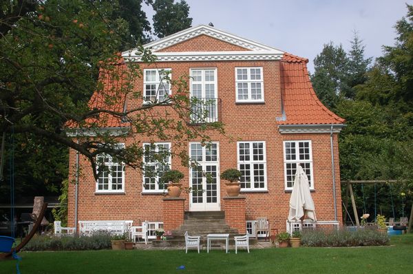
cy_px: 137
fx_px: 464
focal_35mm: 40
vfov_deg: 32.9
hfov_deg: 48.0
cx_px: 206
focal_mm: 27
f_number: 9
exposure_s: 1/320
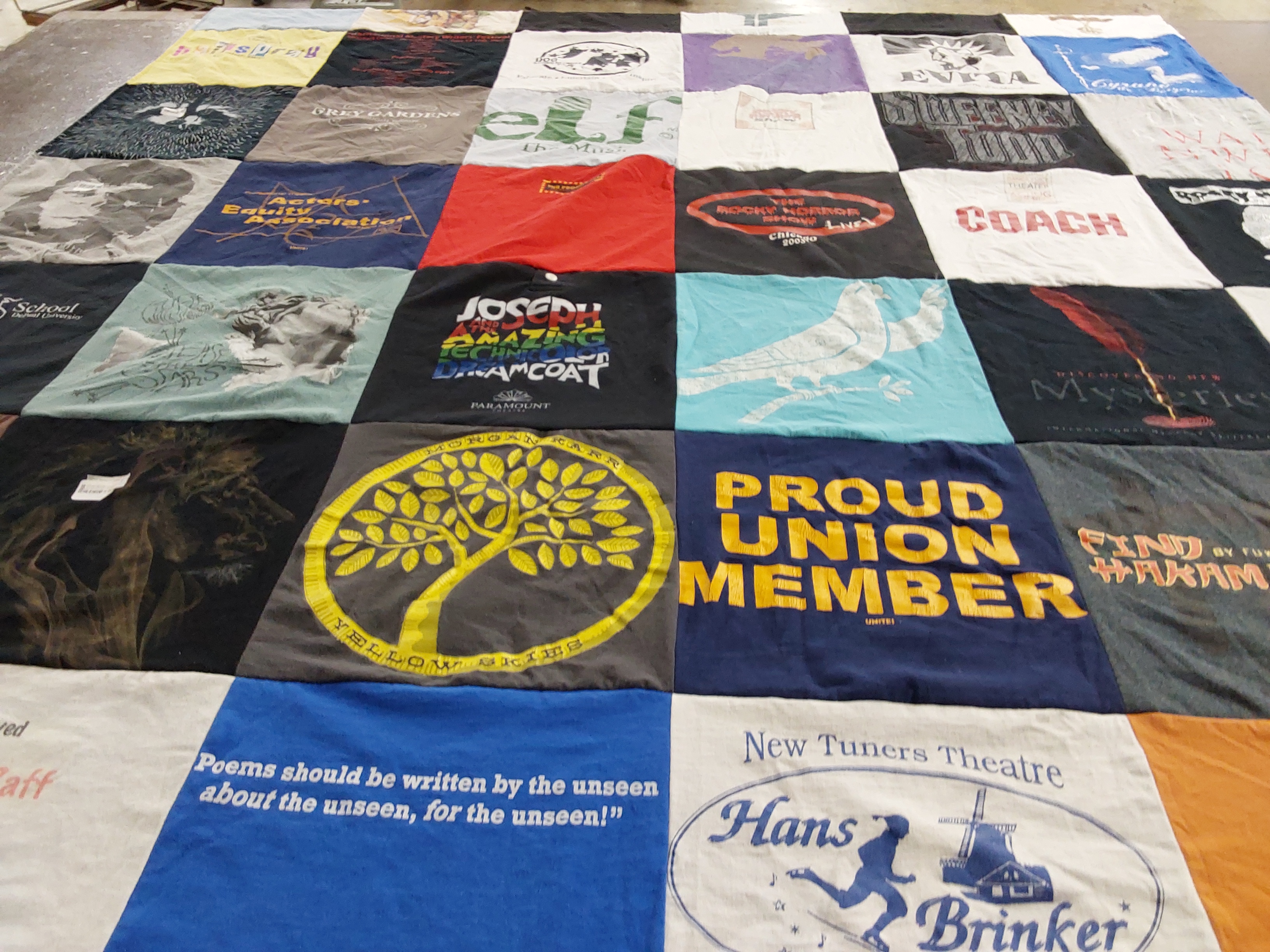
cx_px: 635
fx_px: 1027
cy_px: 476
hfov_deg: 63.4
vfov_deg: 49.7
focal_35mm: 28
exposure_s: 1/50
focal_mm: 2.91
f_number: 1.9
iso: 125
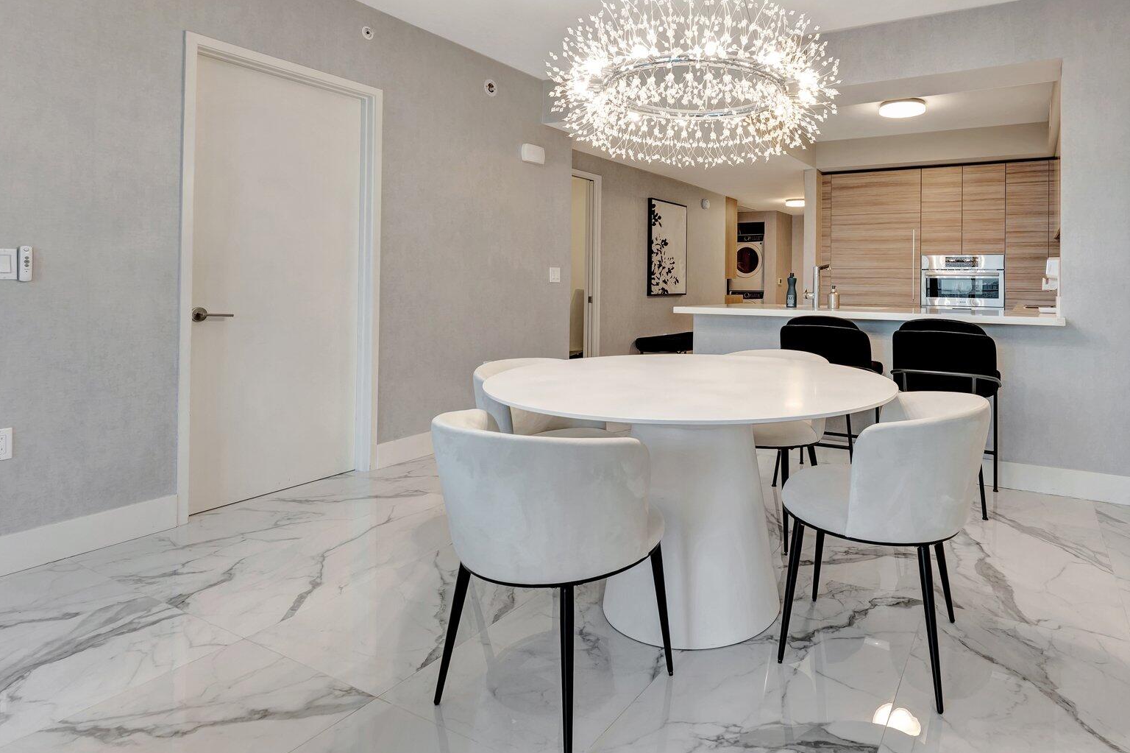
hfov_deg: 80.4
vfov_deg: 59.1
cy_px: 276
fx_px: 653
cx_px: 699
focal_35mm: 21
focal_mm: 15.6
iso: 400
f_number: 8
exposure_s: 1/4
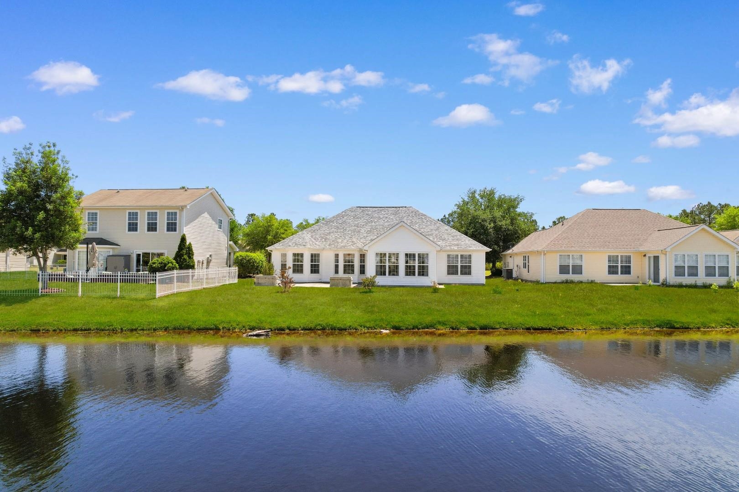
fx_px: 452
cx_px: 370
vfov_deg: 57.2
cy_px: 246
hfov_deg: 78.6
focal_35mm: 22
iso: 130
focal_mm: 8.38
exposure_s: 1/350
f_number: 2.8
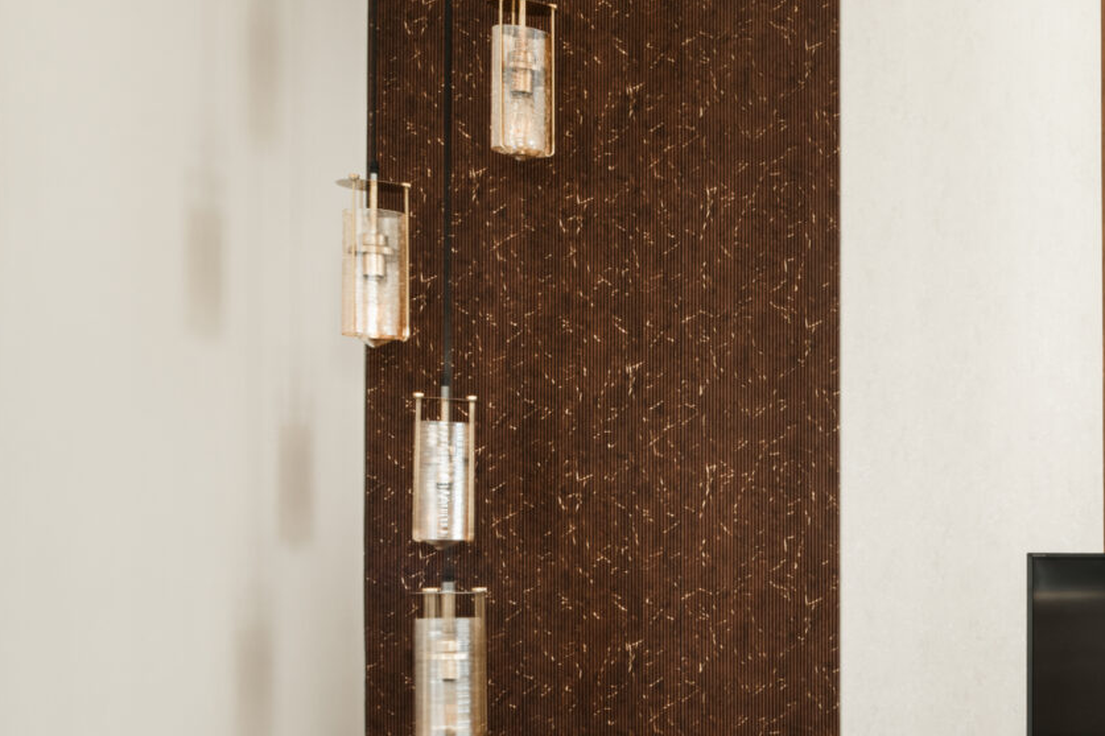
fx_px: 1596
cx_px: 1567
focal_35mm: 52
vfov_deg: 25.5
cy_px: 596
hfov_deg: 28.3
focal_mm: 17
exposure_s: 5
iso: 80
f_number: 11
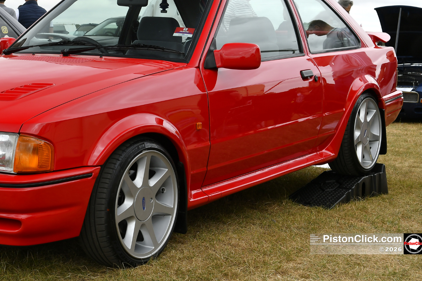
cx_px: 106
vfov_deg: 19.9
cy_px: 93
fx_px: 797
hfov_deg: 29.2
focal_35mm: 68
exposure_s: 1/200
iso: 160
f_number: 6.3
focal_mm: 30
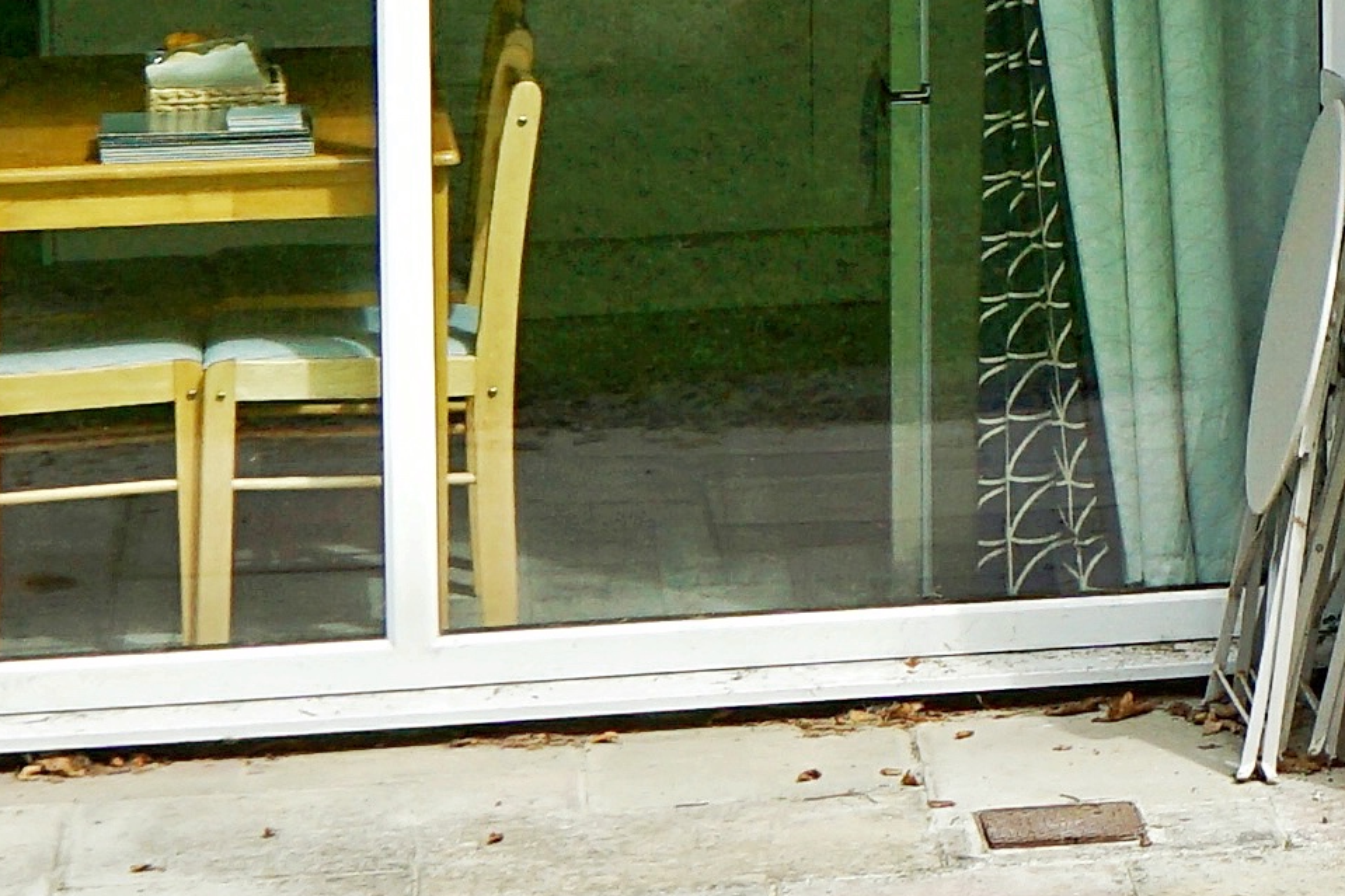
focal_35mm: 197
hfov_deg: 9.6
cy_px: -953
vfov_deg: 6.7
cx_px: 2822
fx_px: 7363
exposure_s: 1/250
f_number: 7.1
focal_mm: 21
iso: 100
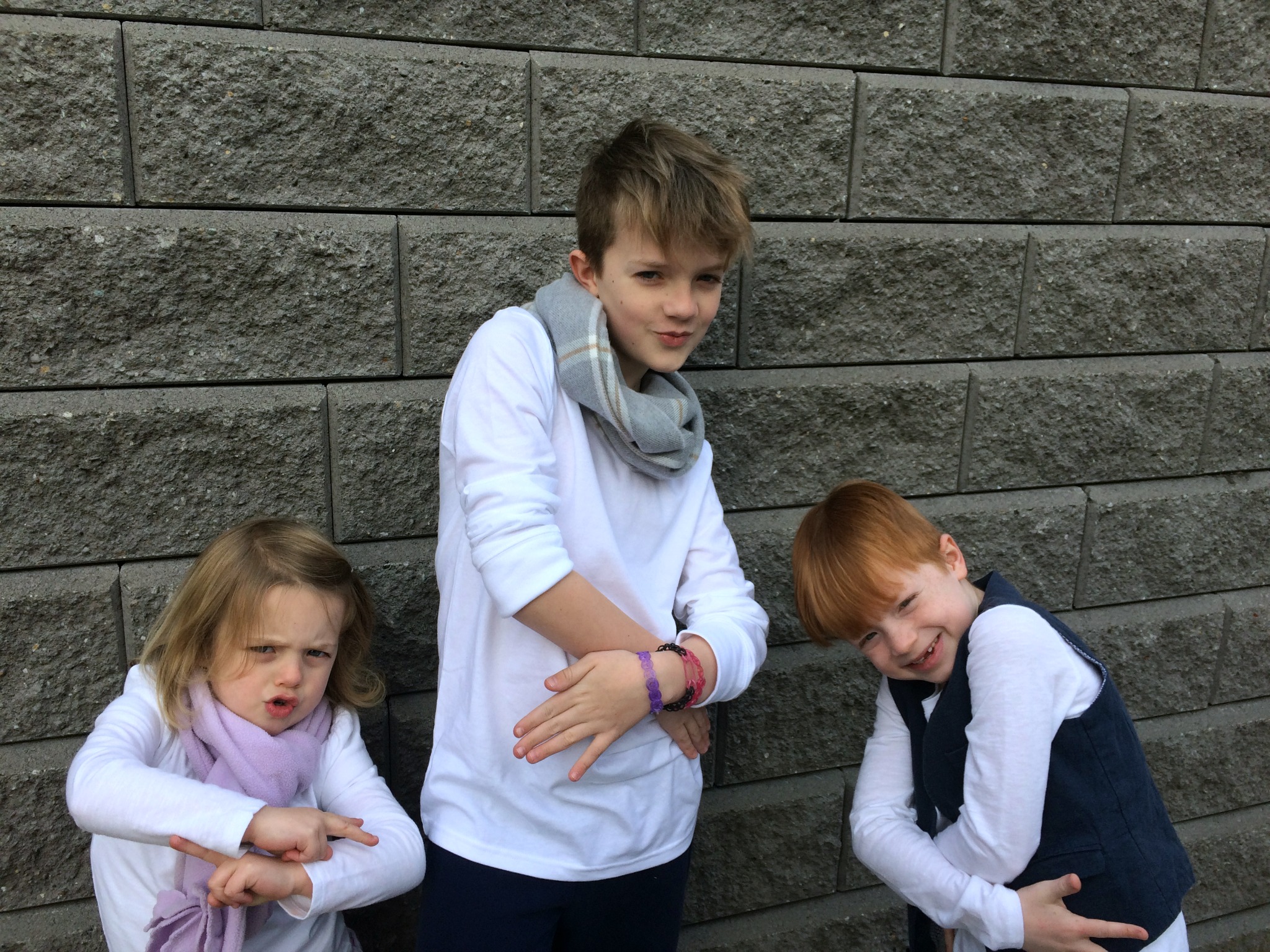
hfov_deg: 61.7
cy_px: 476
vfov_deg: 48.2
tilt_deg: -16.7
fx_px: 1064
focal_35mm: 29
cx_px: 635
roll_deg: -0.7
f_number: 2.2
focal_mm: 4.15
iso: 32
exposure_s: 1/285
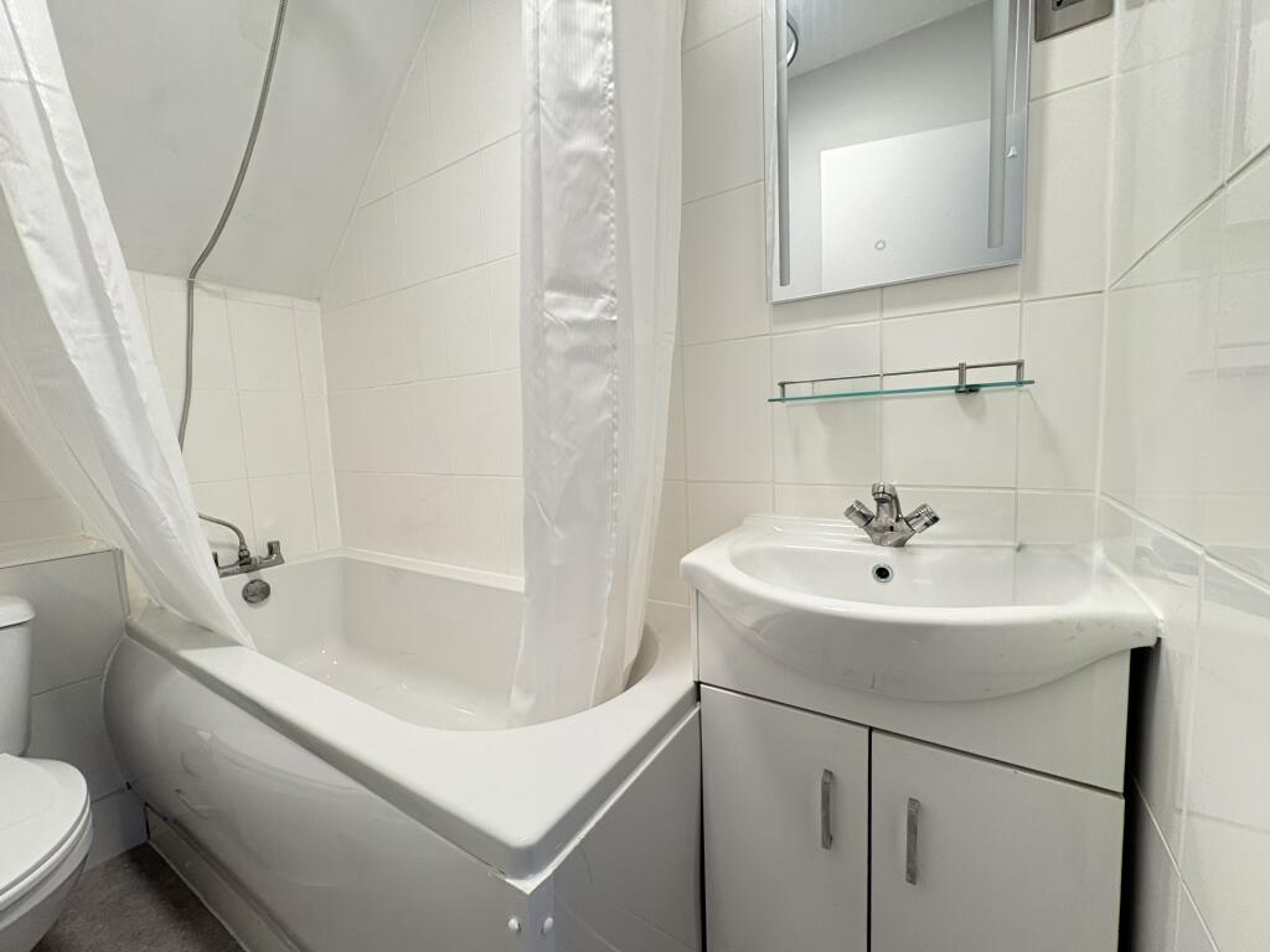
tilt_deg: -5.2
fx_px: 514
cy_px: 476
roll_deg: +2.9
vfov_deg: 85.7
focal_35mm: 14
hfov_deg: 102.1
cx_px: 635
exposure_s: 1/50
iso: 250
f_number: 2.2
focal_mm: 2.22
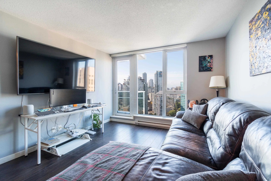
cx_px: 136
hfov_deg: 100.4
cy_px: 90
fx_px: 113
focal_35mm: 15
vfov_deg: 77.3
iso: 200
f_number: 8
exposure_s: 1/6
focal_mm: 10
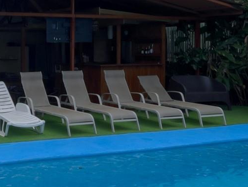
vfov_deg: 27.4
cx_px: -27
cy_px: 63
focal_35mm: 53
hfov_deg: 31.9
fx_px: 380
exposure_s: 1/799
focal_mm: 1.5
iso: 25
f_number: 2.4
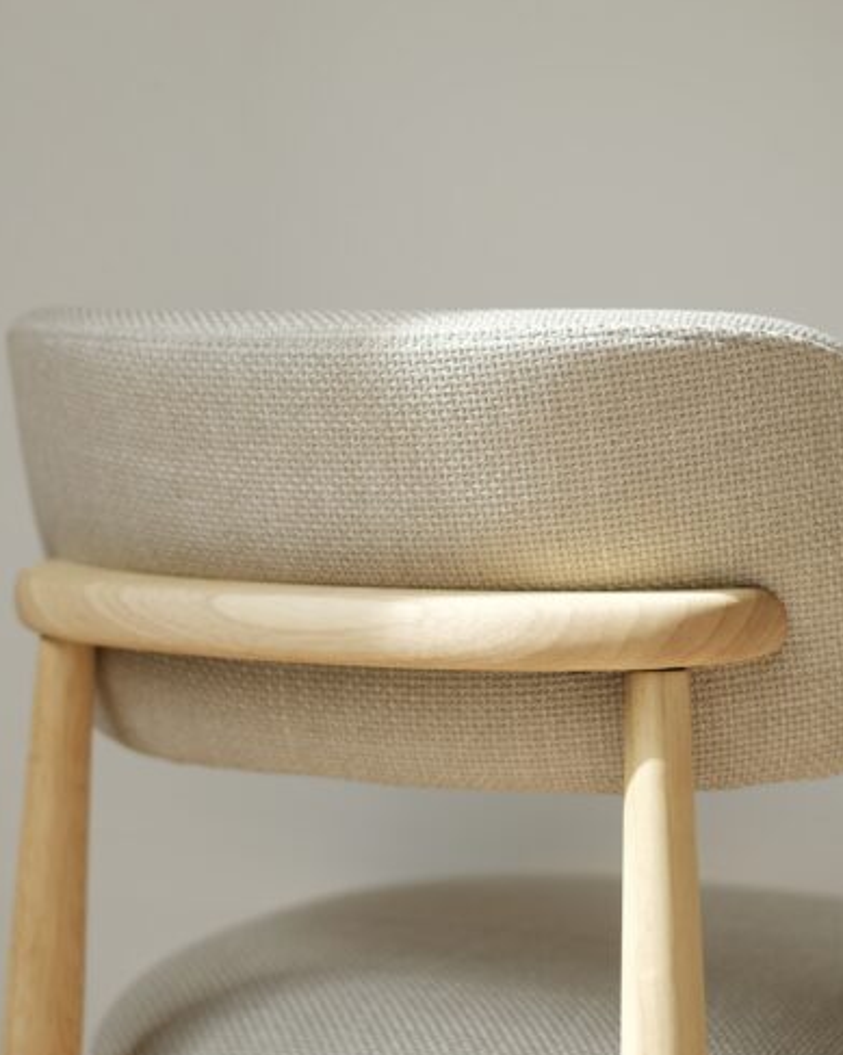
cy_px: 607
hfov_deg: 16.7
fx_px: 2872
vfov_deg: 20.8
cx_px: 405
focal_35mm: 92
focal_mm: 35
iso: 125
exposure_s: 1/210
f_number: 2.8
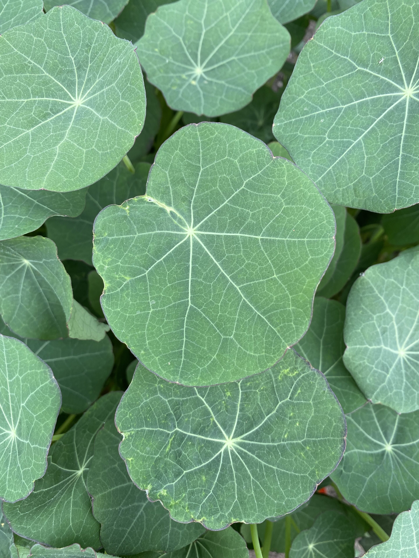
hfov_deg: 53.1
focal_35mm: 26
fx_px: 420
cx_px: 210
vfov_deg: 67.3
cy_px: 279
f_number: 1.8
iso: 64
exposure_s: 1/121
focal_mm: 4.25
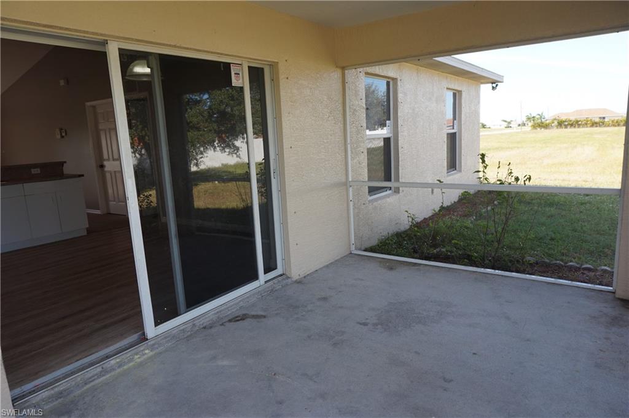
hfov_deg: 73.8
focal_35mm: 24
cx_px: 314
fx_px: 419
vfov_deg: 53.1
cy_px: 209
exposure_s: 1/80
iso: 125
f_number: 5.6
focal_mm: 16
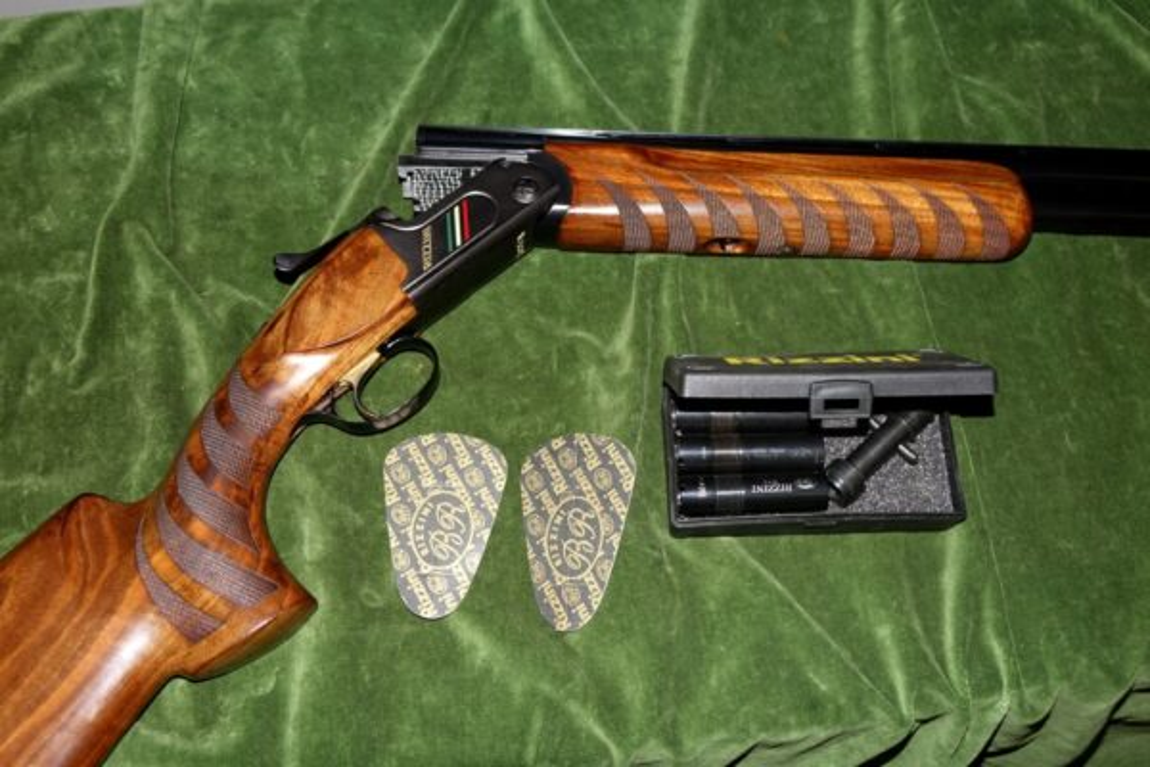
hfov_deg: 53.1
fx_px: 1150
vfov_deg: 36.9
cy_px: 384
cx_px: 575
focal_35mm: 36
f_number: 2.8
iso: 200
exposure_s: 1/40
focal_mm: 13.37
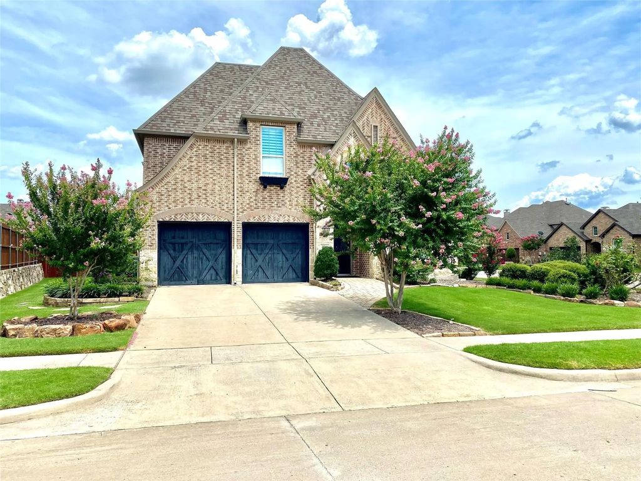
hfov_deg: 67.3
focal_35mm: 26
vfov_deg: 53.1
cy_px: 240
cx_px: 320
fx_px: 481
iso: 32
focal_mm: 4.25
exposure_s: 1/3731
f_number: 1.8
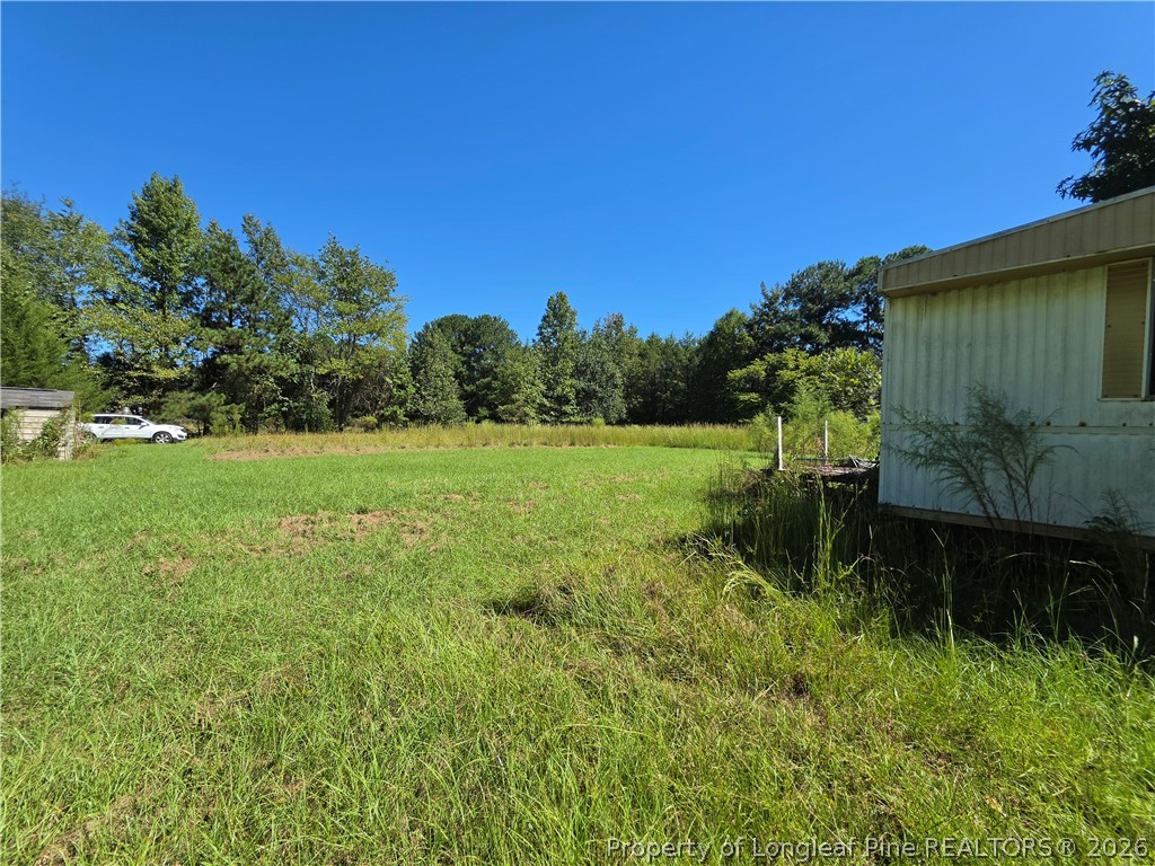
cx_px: 578
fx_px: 434
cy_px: 433
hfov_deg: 106.2
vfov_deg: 89.9
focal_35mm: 13
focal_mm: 2.2
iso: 40
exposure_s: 1/1314
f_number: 1.9
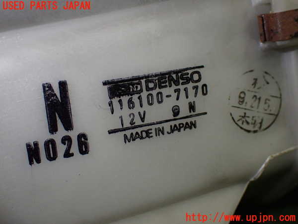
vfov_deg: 29.1
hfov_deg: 38.2
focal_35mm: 50
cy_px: 112
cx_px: 149
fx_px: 430
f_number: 3.2
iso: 800
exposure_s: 1/200
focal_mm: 9.01
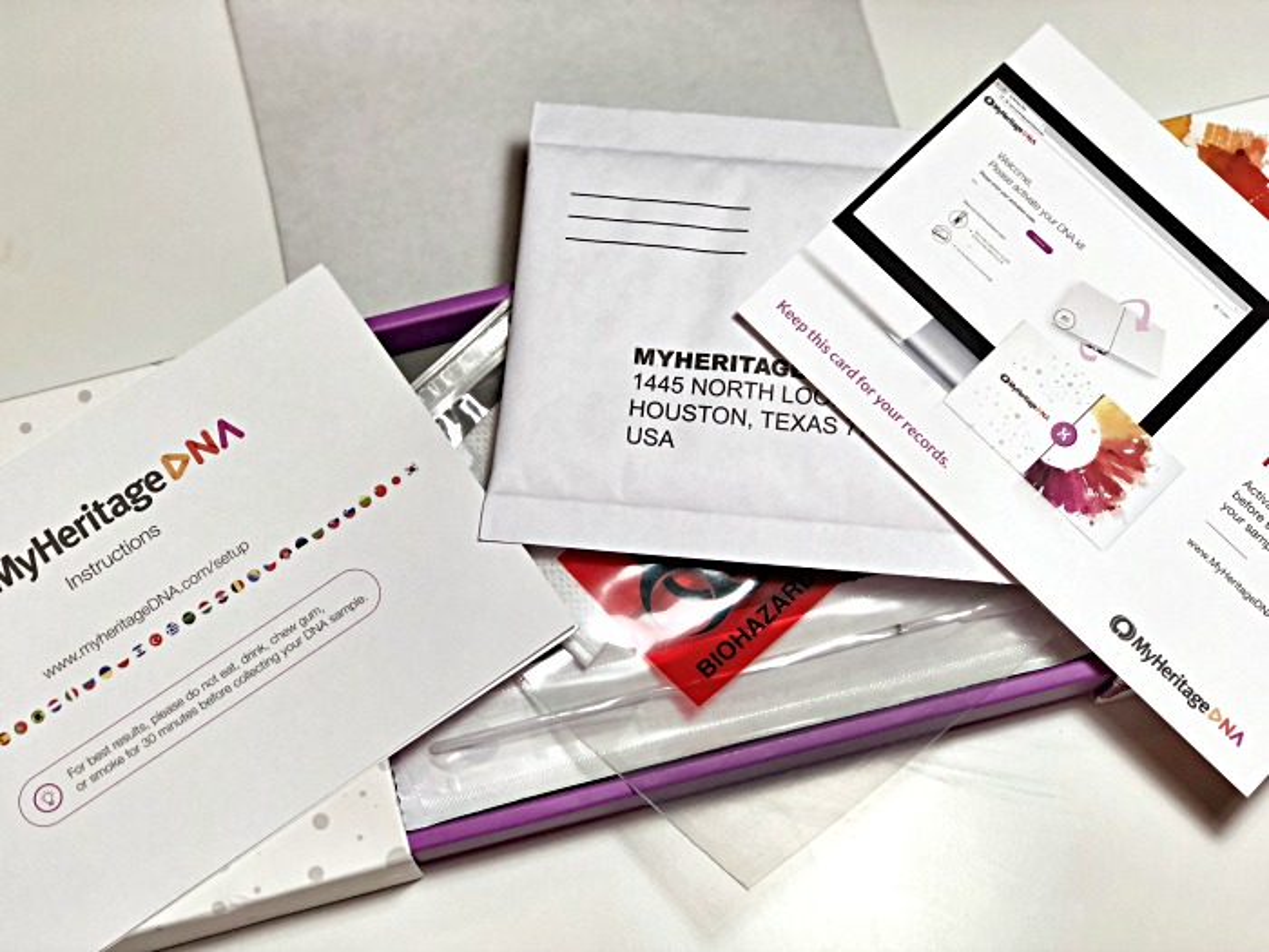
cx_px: 634
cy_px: 476
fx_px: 2090
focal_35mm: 57
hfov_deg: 33.8
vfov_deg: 25.7
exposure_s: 1/60
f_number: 2.8
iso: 50
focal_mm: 6.6
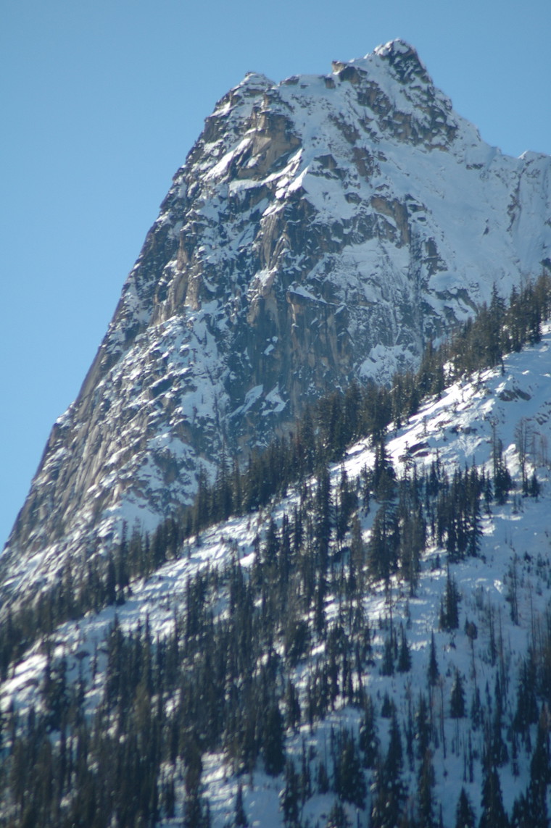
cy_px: 414
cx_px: 276
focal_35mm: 405
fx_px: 9314
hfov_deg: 3.4
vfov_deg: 5.1
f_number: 5.6
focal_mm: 270
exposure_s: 1/800
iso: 200
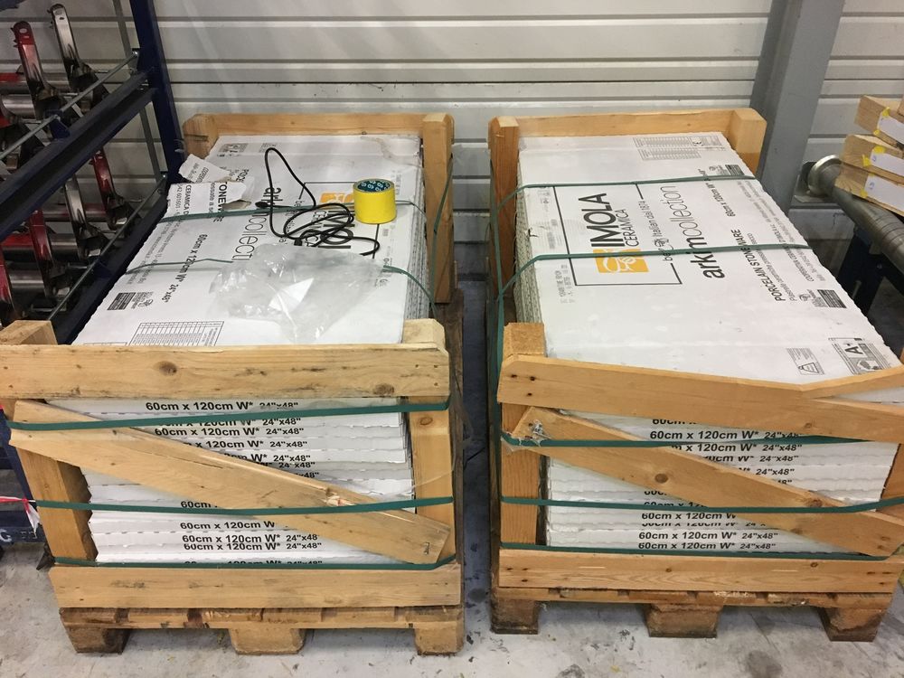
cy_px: 339
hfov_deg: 61.7
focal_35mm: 29
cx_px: 452
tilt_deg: -34.3
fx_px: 757
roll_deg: +0.2
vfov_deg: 48.2
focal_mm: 4.15
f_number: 2.2
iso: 200
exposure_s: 1/17
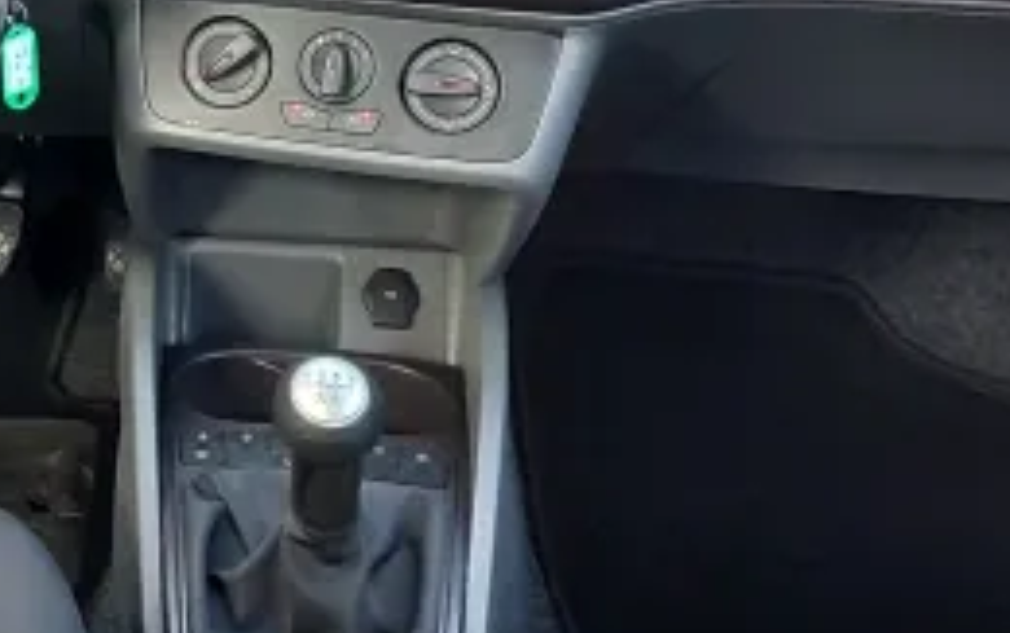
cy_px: -23
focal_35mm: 60
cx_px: -62
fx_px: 1653
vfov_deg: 20.9
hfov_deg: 30.8
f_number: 1.8
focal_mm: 5.56
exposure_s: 1/100
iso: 135
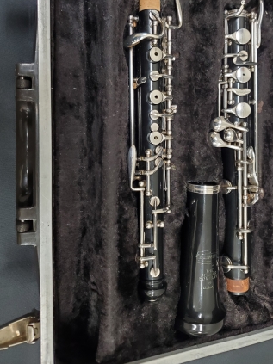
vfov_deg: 56.5
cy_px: 149
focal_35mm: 32
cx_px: 154
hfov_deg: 44.0
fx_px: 337
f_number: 1.5
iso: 320
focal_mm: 4.3
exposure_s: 1/40
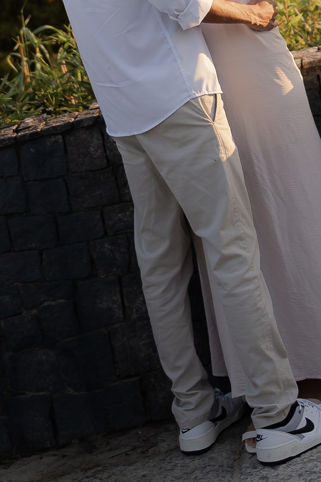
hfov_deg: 11.9
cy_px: -216
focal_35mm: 115
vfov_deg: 16.4
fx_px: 1538
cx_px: 208
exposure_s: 1/3200
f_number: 1.4
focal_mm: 35
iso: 100
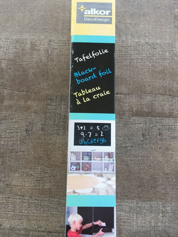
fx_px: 199
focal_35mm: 29
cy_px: 118
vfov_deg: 61.7
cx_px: 89
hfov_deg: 48.2
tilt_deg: -80.7
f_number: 2.2
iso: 50
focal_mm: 4.15
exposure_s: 1/100
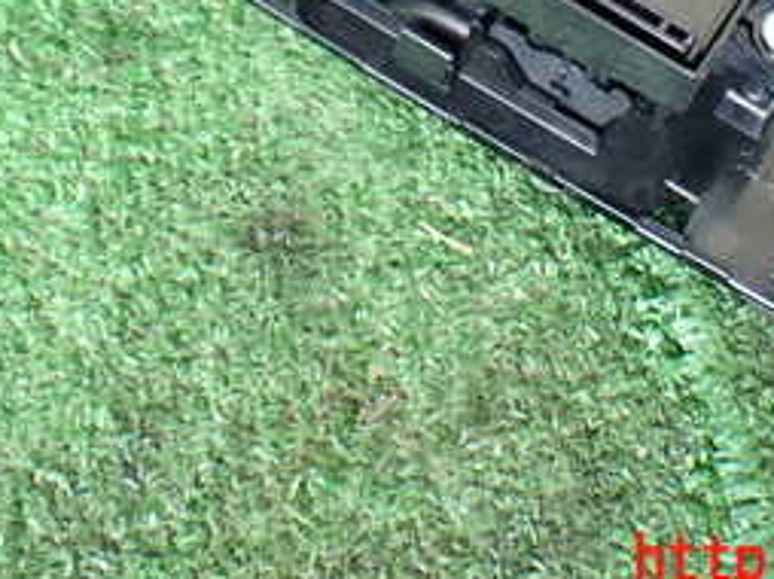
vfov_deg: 19.6
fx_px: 1586
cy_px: -85
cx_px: 408
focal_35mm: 71
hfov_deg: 27.4
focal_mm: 5.4
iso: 800
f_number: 2.3
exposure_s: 1/60
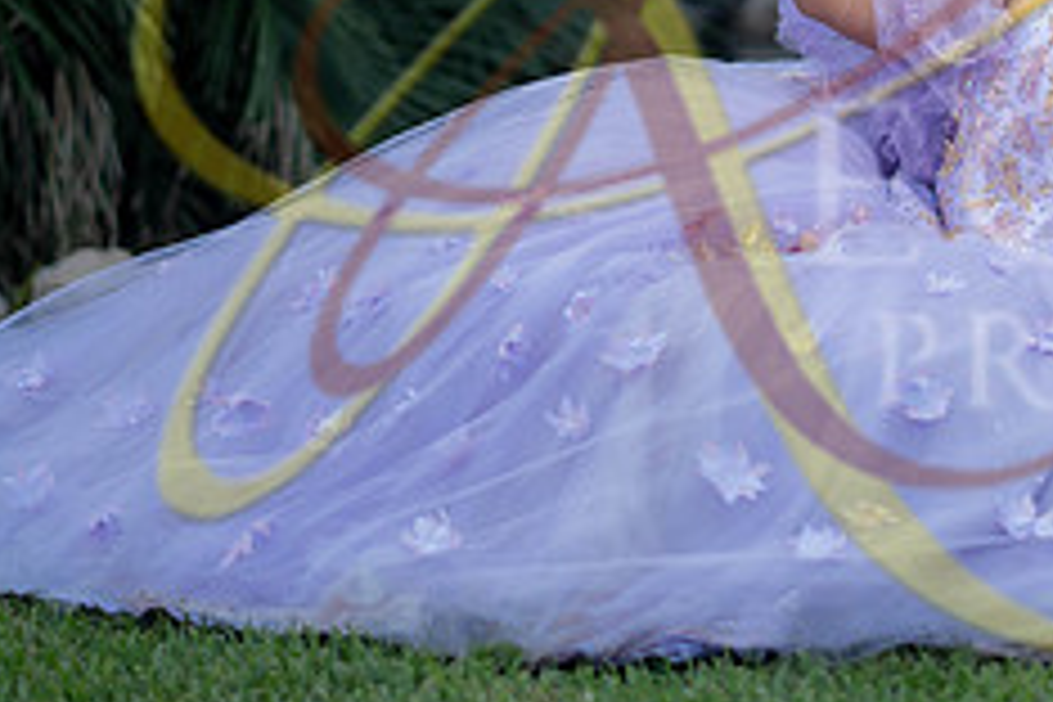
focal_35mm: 211
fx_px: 6171
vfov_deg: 6.5
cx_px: 999
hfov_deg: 9.7
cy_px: 88
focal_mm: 85
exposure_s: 1/2000
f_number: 1.8
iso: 125
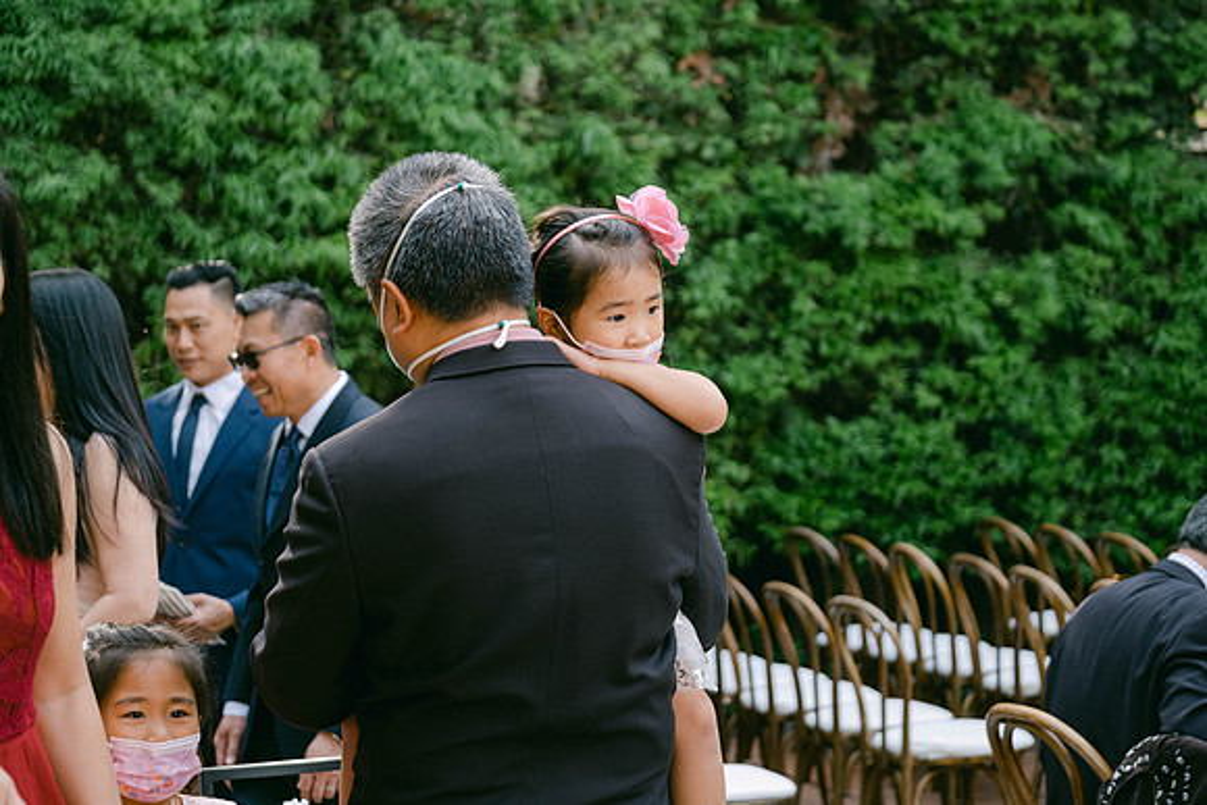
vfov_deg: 13.3
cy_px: 402
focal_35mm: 103
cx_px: 604
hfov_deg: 19.8
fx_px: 3454
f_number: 2.8
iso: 320
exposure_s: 1/125
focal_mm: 68.7
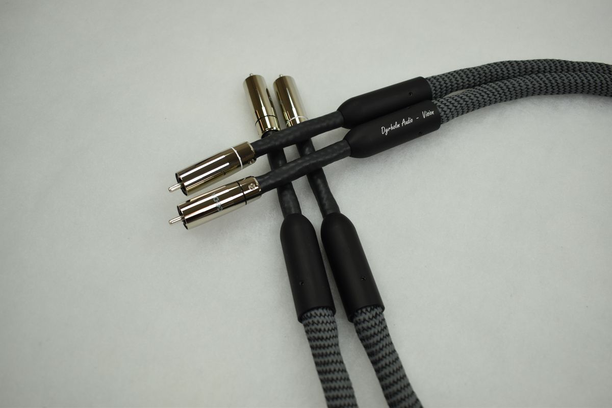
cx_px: 306
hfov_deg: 53.1
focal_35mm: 36
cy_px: 204
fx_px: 612
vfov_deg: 36.9
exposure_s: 1/80
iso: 100
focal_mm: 24
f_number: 4.5
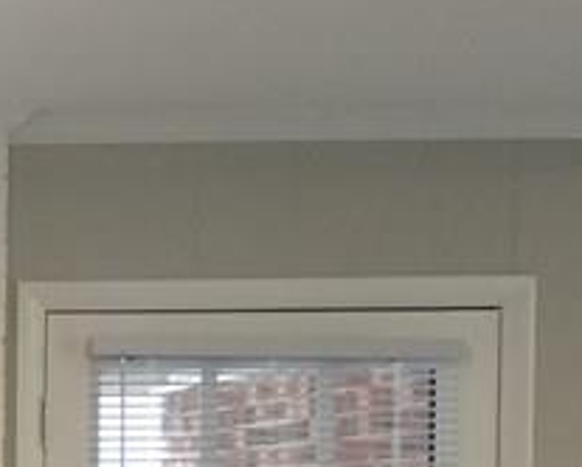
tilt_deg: -3.0
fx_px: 2414
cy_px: 616
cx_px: -554
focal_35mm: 140
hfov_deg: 12.3
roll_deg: +0.4
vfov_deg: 10.8
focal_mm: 4.15
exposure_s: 1/30
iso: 100
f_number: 2.2
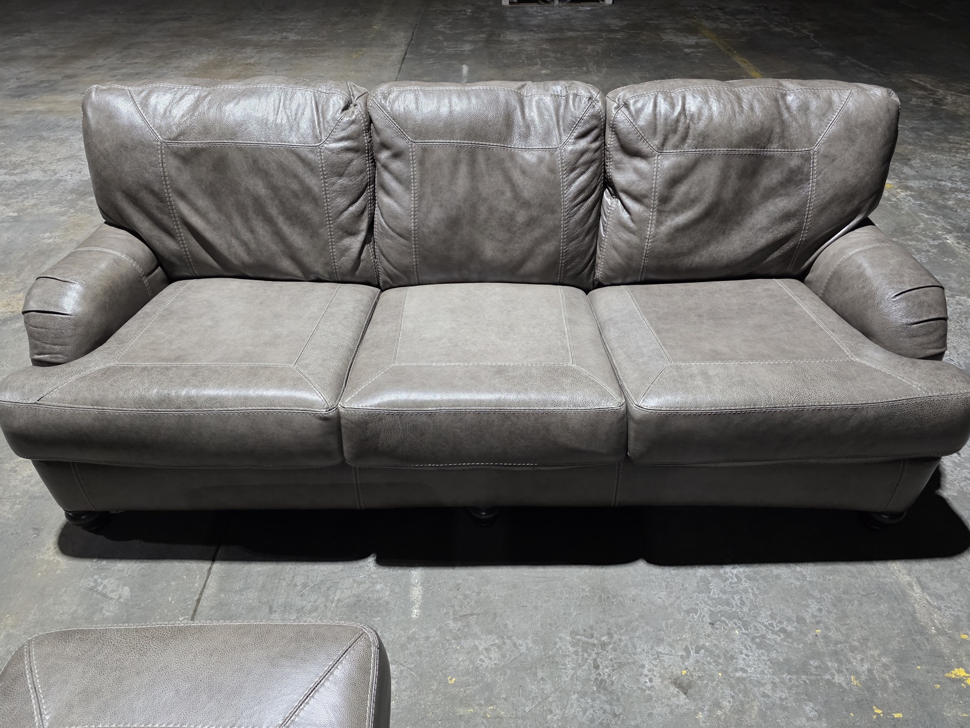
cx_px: 485
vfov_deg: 58.9
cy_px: 364
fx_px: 644
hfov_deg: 73.9
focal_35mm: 23
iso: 640
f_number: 1.7
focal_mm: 6.3
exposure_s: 1/120
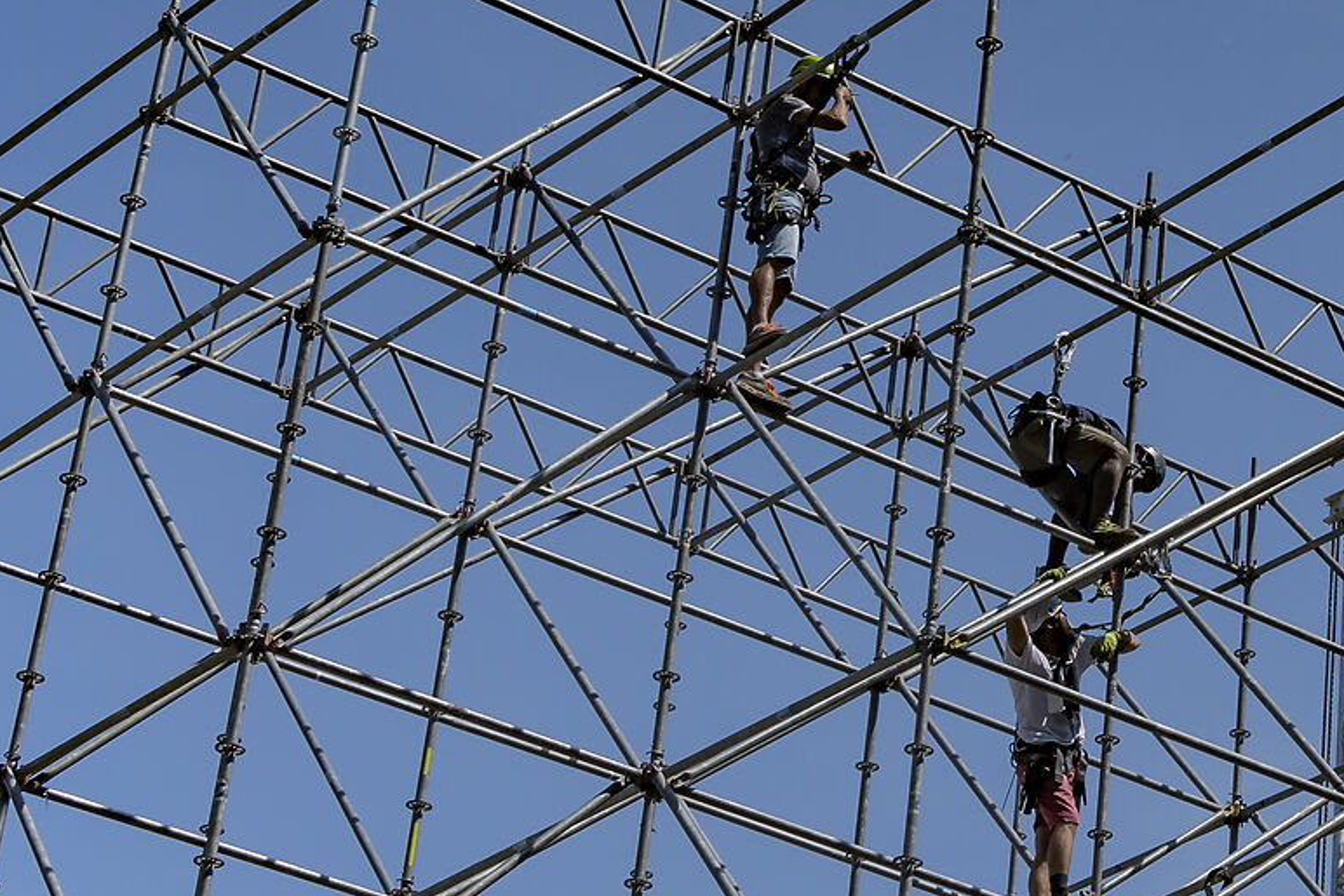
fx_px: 4352
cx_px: 1875
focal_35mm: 117
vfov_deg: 11.7
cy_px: 68
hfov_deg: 16.4
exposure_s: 1/500
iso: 100
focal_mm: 25
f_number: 8
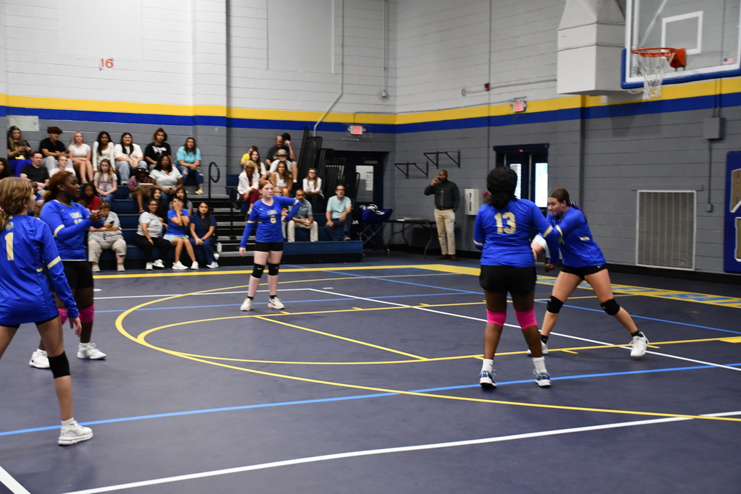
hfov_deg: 38.2
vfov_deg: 26.0
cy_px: 247
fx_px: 1070
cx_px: 370
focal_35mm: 52
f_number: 4.2
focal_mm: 35
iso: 1800
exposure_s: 1/125
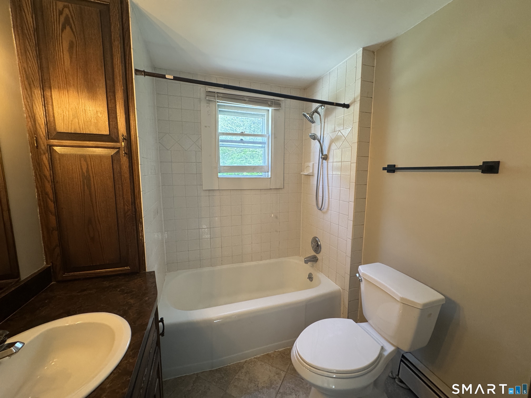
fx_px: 215
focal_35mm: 14
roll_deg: -0.4
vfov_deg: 85.7
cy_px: 199
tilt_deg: -7.6
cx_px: 266
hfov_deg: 102.1
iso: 250
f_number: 2.2
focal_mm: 2.22
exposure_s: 1/120
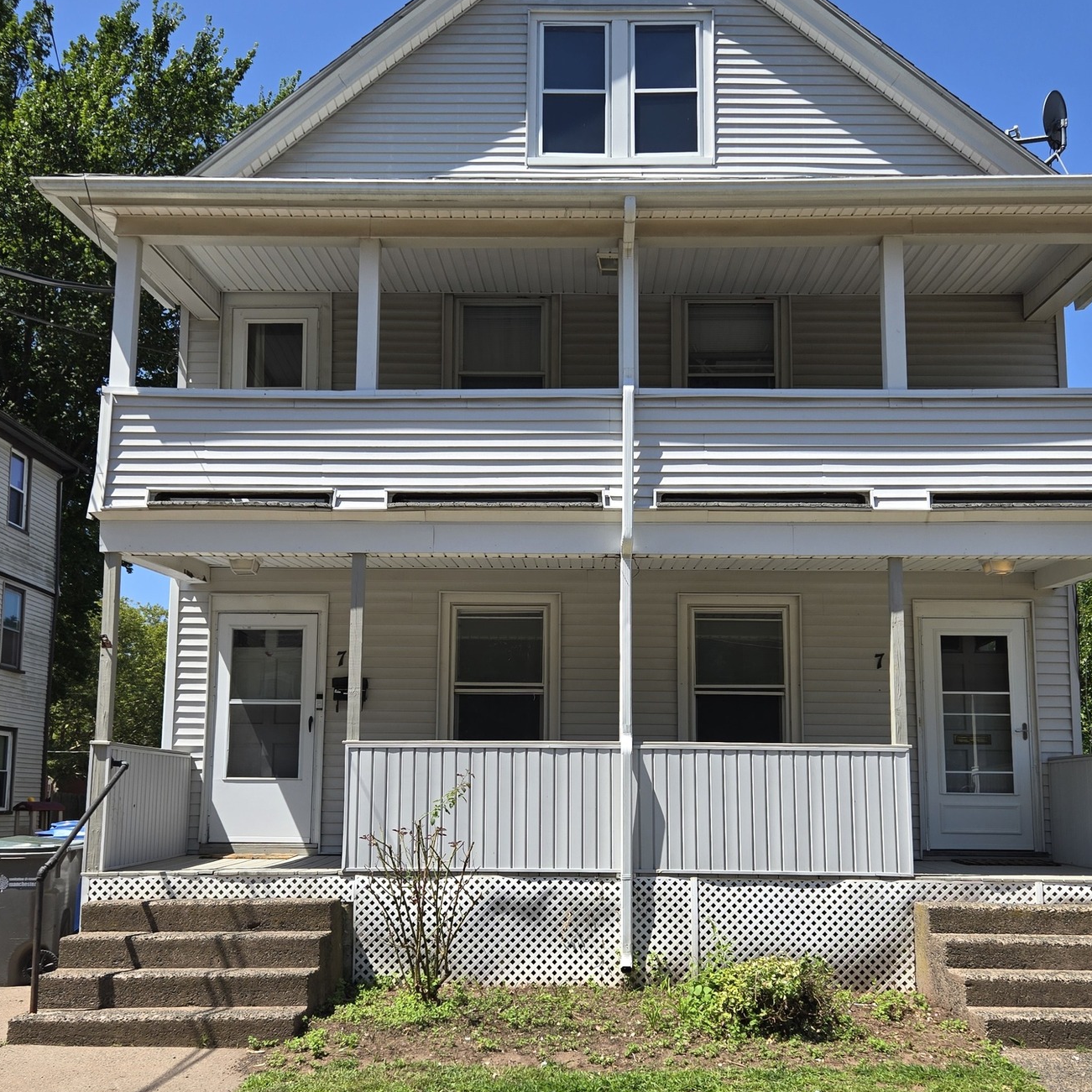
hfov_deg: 46.0
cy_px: 642
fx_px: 1285
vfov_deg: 45.9
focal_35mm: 36
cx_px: 562
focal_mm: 5.4
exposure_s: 1/1614
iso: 25
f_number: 1.8
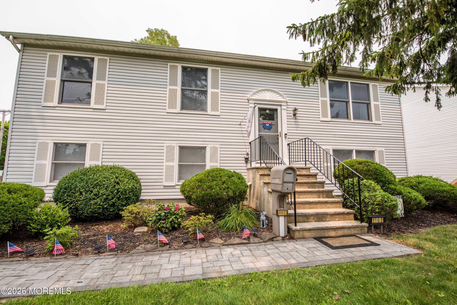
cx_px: 228
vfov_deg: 77.4
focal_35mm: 15
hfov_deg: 100.4
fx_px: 190
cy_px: 152
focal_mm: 15
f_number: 7.1
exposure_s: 1/4000
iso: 400
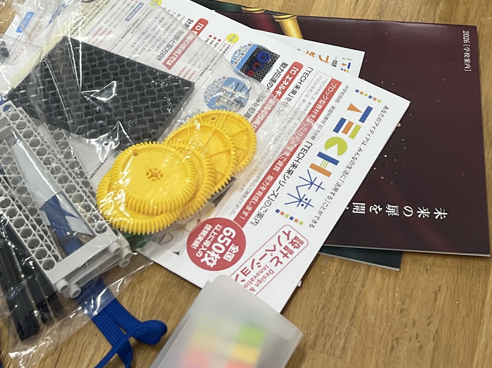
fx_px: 1052
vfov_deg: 18.5
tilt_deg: -41.8
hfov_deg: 26.2
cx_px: 316
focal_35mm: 74
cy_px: -106
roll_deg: -0.1
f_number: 1.6
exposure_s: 1/120
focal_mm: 5.1
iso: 80
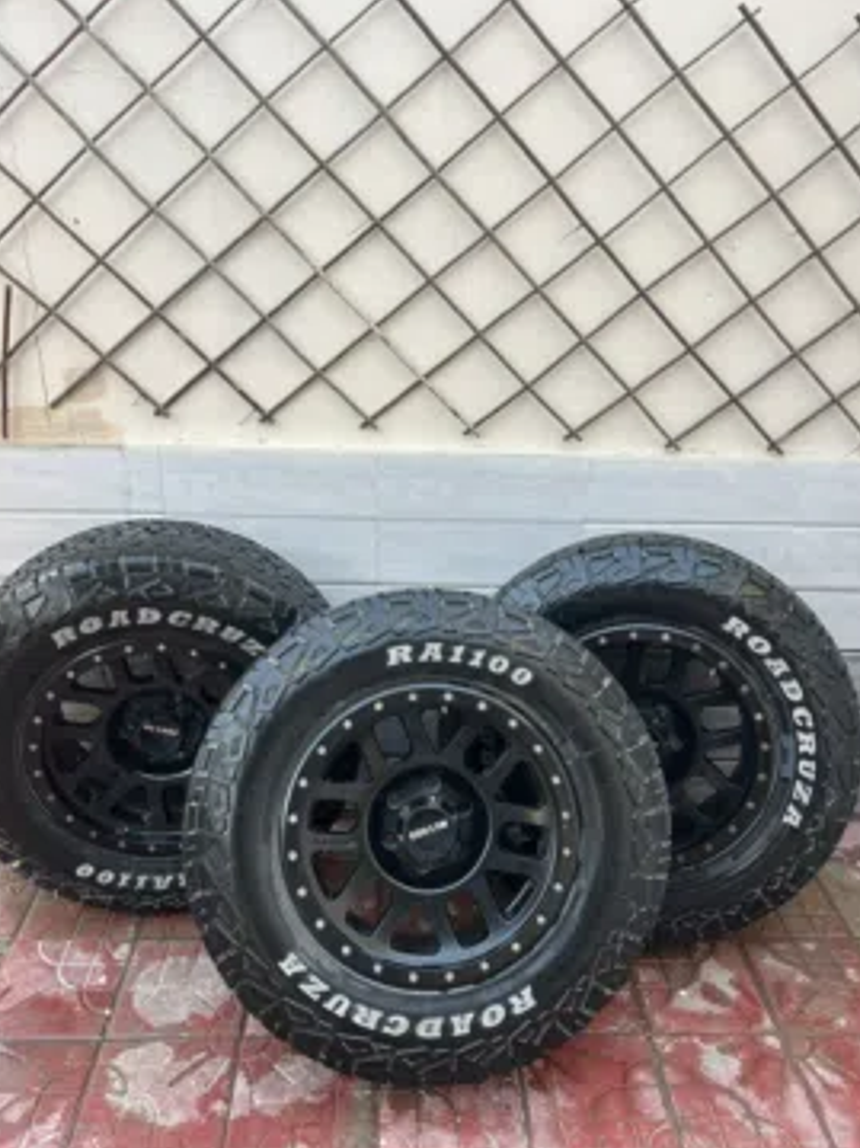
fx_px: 961
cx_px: 428
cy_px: 598
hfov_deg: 48.2
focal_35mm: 29
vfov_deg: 61.7
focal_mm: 5.7
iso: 125
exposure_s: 1/121
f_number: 1.5
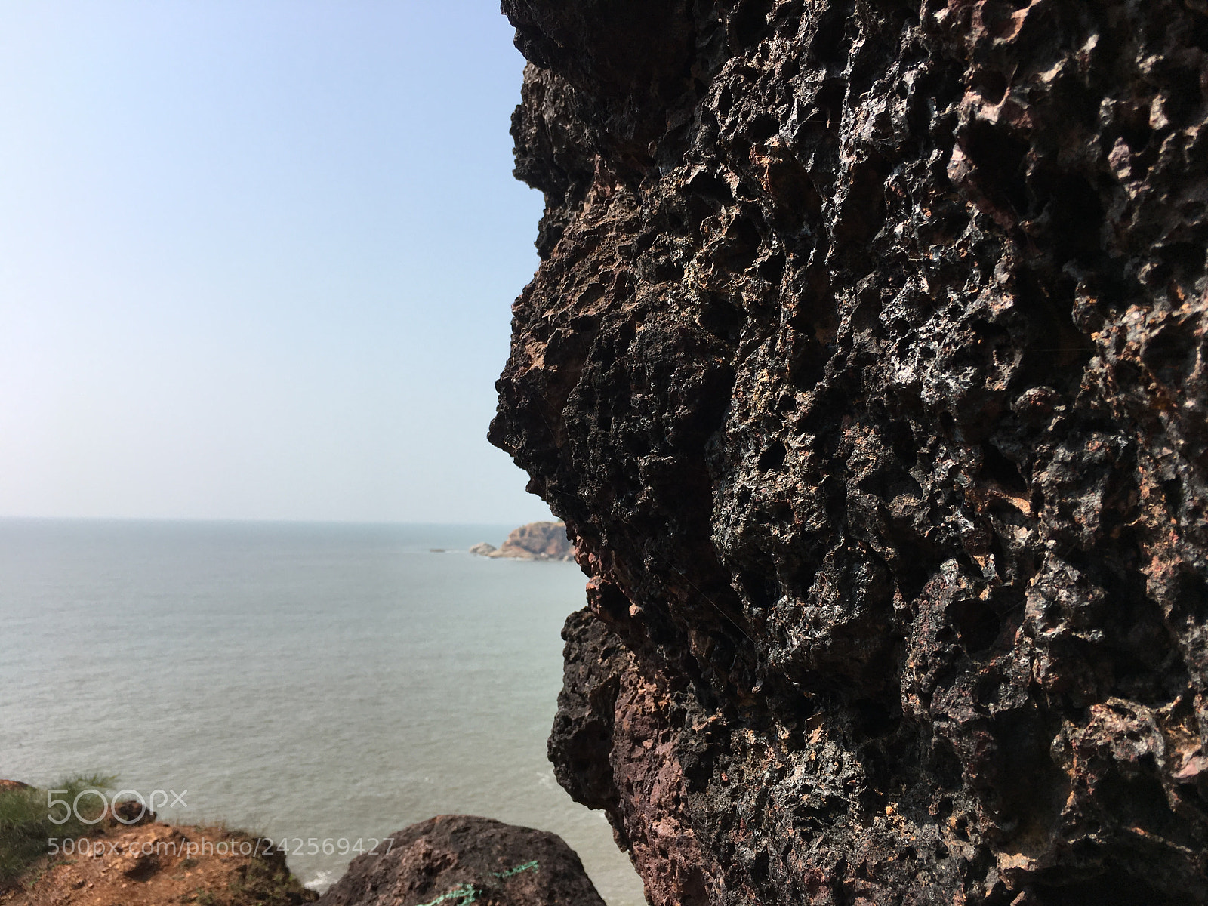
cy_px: 453
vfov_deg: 48.2
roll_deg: -2.4
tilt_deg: +5.2
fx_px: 1012
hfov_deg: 61.7
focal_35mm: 29
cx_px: 604
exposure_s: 1/1748
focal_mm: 4.15
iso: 25
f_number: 2.2
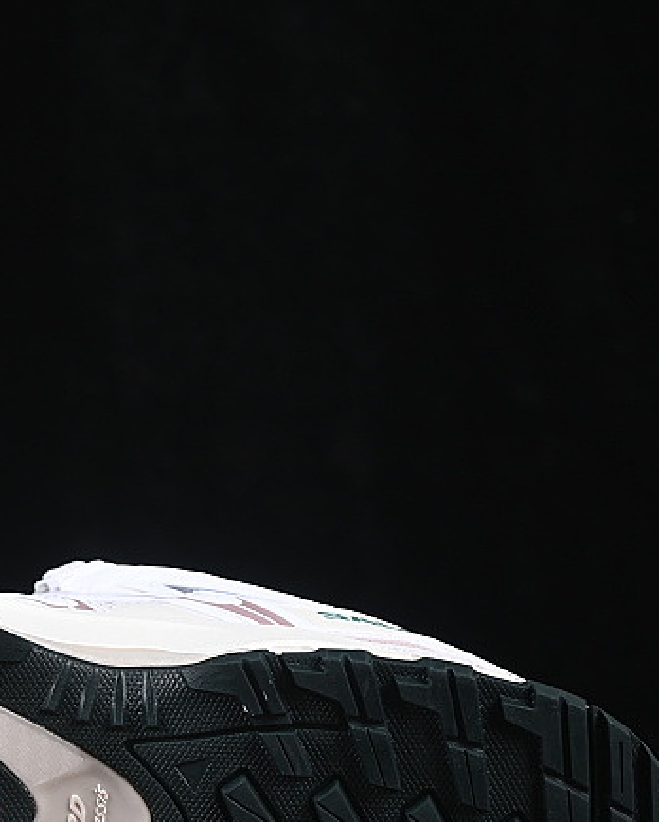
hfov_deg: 8.8
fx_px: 4260
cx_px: -19
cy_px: 640
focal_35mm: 175
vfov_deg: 11.0
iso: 160
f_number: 6.3
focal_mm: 50
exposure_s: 1/60
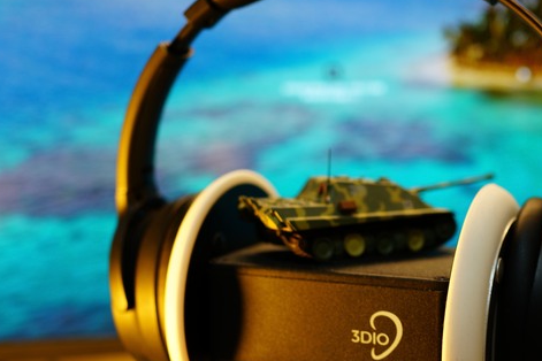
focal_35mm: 58
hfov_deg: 33.9
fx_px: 873
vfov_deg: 23.4
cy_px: 191
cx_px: 397
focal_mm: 35
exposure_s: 1/100
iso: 400
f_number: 2.5
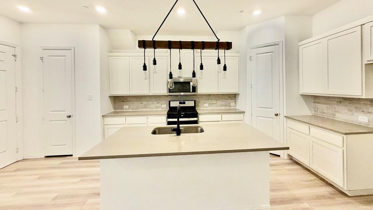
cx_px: 195
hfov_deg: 99.3
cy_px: 87
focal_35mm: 16
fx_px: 158
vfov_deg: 66.6
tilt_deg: +0.6
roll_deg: +1.1
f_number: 2.2
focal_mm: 2.22
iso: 320
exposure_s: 1/120
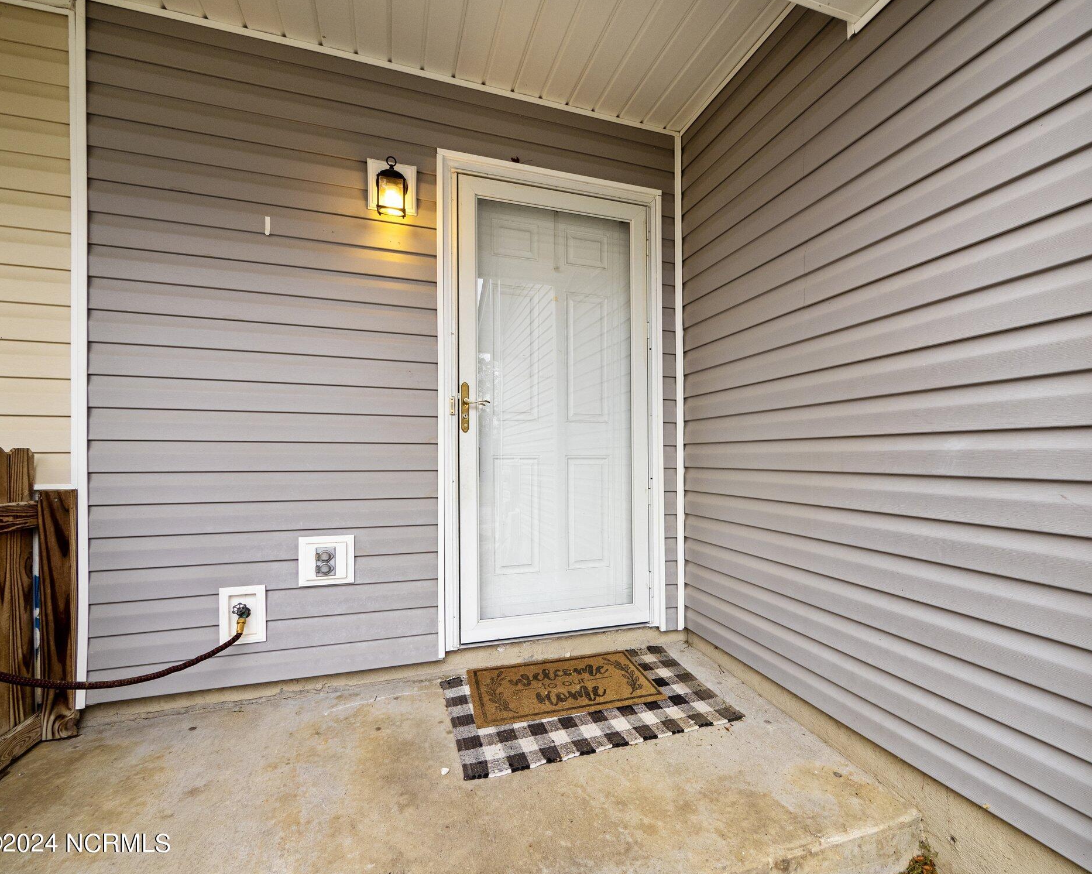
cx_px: 579
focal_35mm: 15
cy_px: 434
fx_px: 485
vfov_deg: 84.0
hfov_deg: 96.7
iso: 200
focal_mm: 7
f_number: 5.6
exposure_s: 1/125
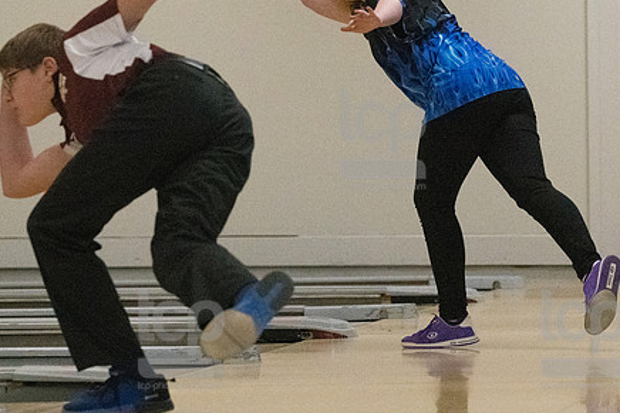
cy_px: 141
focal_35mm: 269
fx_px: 4629
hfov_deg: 7.7
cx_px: 383
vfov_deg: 5.1
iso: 10000
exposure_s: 1/1250
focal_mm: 135
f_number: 4
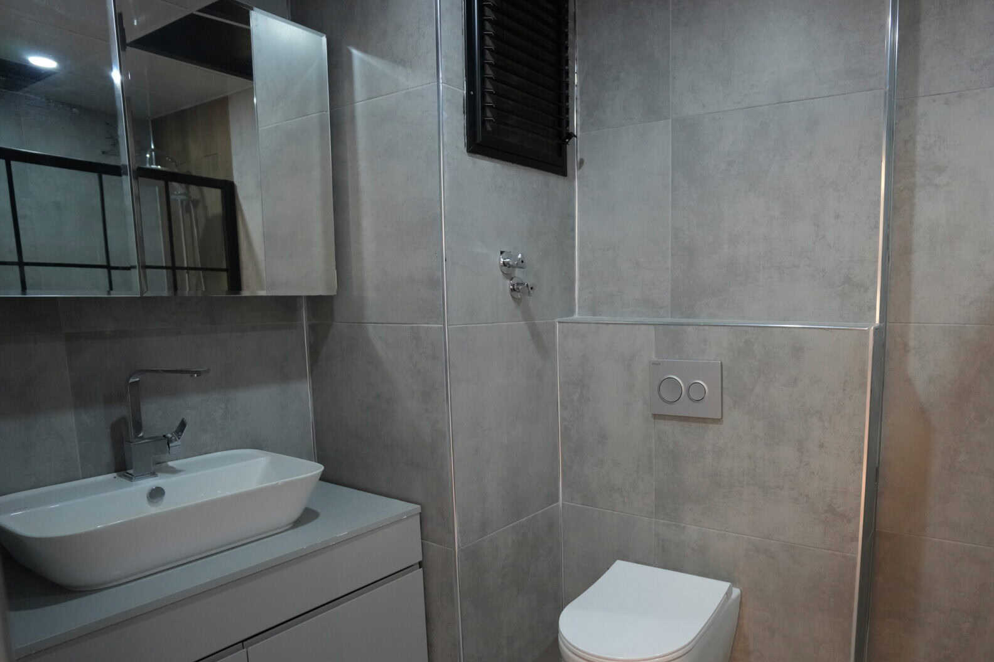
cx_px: 628
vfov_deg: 56.9
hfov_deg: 77.0
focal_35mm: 22
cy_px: 383
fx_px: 607
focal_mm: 17
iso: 4000
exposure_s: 1/160
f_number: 2.8
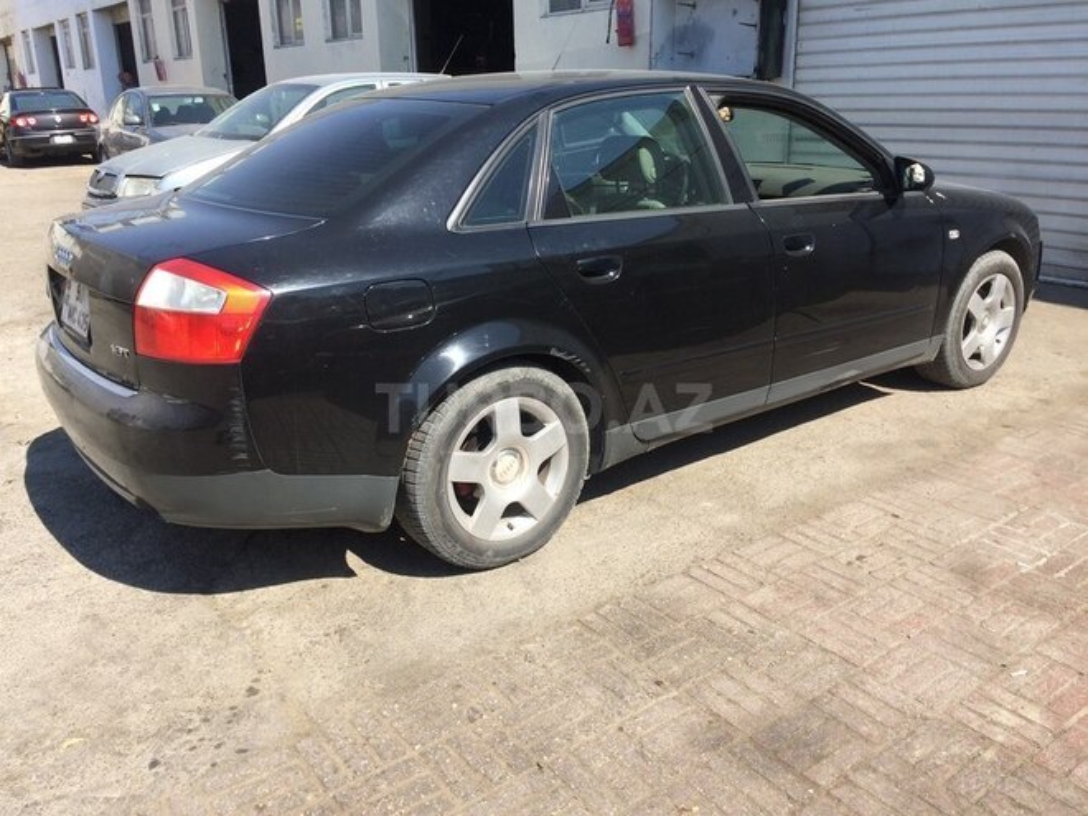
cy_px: 408
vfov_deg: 48.2
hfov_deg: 61.7
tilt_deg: -19.2
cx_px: 544
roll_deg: +1.6
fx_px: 911
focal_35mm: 29
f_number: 2.2
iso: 32
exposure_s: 1/1172
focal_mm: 4.15
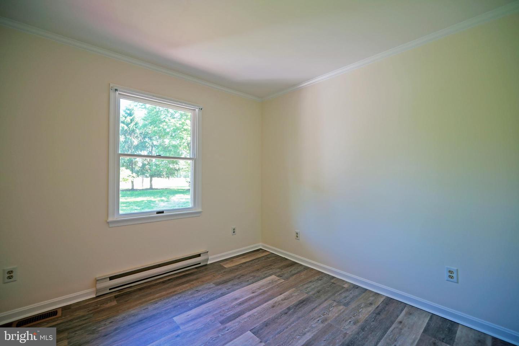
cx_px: 260
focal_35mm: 15
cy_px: 173
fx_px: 216
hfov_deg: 100.4
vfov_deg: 77.3
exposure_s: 1/30
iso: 100
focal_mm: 10
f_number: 2.8
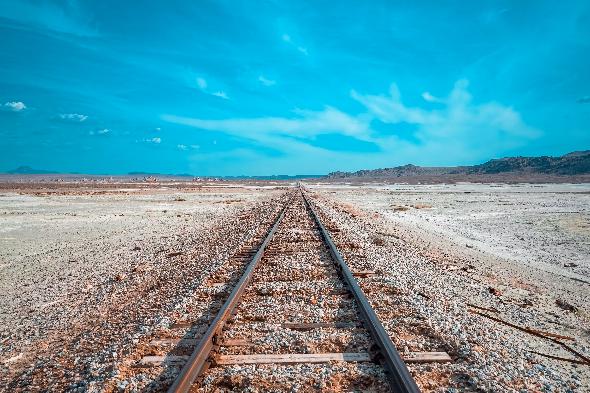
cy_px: 196
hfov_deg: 54.4
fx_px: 574
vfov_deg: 37.9
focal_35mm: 35
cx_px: 295
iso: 50
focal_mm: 35
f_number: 9
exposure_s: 1/60
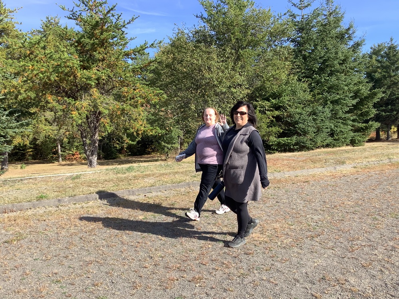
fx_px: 357
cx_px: 200
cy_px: 150
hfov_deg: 58.4
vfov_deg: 45.4
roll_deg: +0.4
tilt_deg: -6.3
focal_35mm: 31
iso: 25
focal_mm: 3.3
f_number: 2.4
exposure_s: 1/599
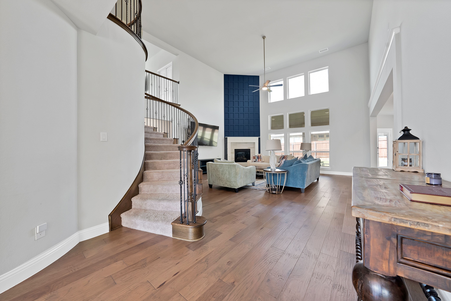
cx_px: 226
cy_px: 150
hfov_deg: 112.6
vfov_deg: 90.1
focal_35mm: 12
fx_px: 150
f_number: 9
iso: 640
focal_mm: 12
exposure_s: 1/4
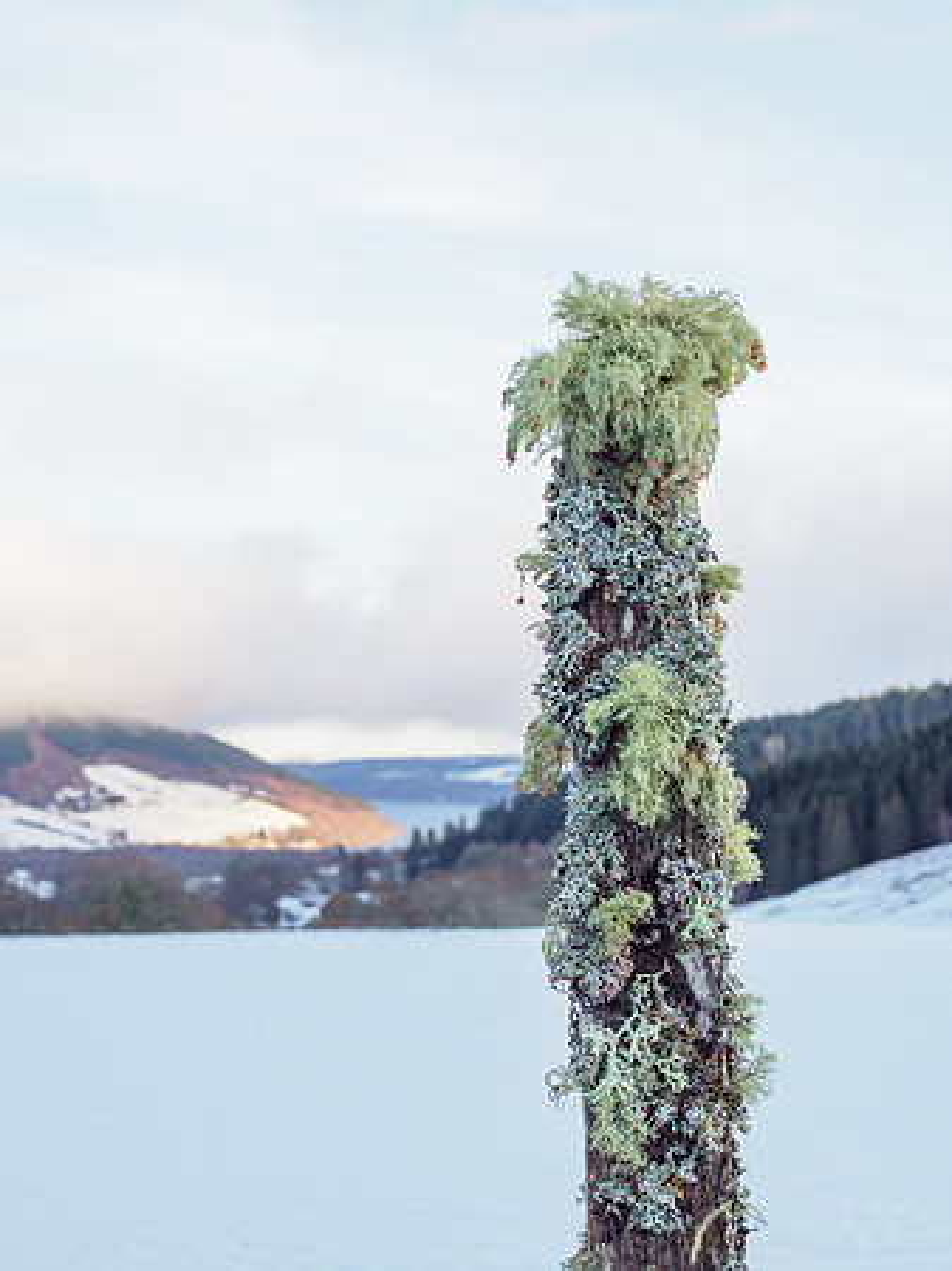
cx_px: 387
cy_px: 636
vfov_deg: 29.1
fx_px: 2447
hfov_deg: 22.0
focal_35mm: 67
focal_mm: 25
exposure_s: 1/125
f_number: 7.1
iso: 200
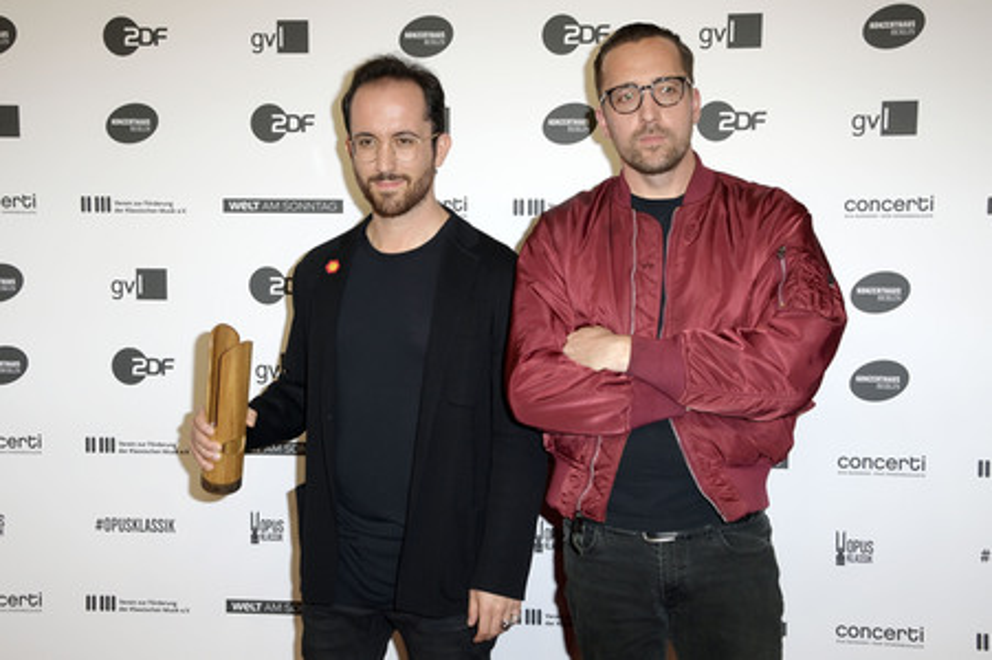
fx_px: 1322
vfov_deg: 28.0
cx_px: 496
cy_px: 330
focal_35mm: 48
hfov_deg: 41.1
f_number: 5.6
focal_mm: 48
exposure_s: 1/200
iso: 640
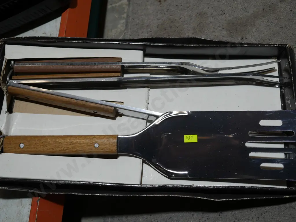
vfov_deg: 34.4
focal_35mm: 42
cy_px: 111
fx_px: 359
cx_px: 148
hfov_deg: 44.8
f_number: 4.6
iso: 200
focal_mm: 21
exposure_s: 1/60
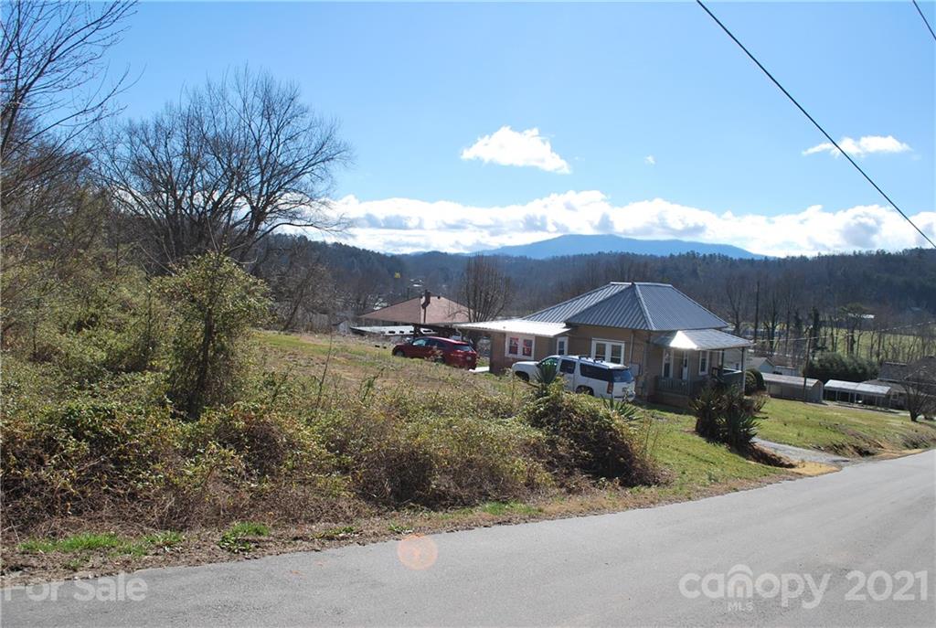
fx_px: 703
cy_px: 314
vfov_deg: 48.1
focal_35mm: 27
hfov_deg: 67.3
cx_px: 468
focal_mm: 18
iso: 100
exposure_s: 1/320
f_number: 9
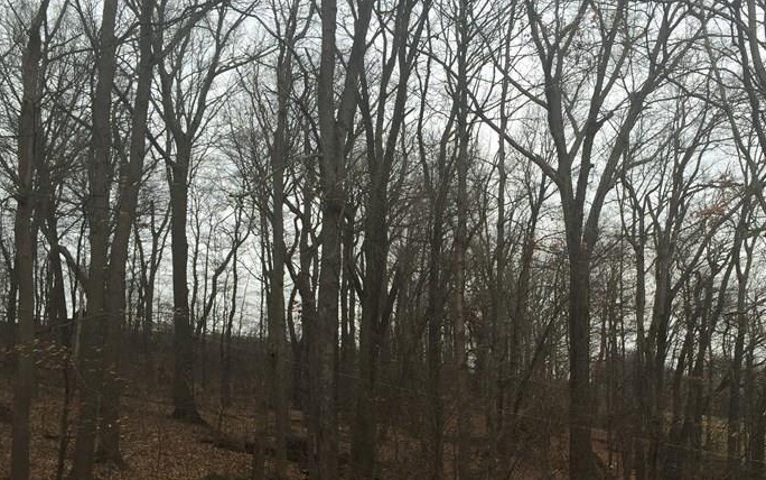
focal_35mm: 46
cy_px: 397
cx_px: 533
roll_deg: +1.8
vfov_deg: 27.4
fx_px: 961
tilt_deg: +4.7
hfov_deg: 42.7
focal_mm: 4.15
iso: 32
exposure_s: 1/370
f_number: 2.2
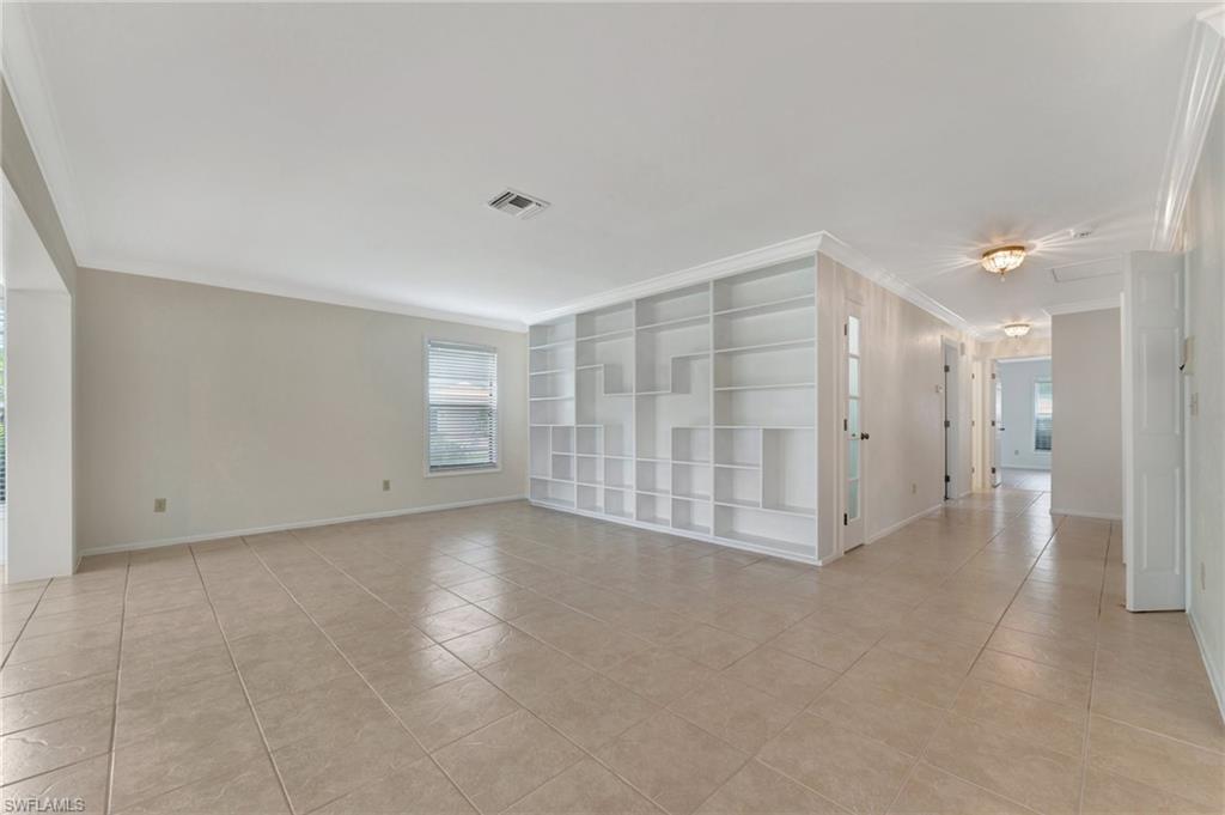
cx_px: 612
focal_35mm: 14
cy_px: 408
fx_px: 476
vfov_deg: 81.1
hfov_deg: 104.3
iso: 200
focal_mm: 14
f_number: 7.1
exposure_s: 1/20
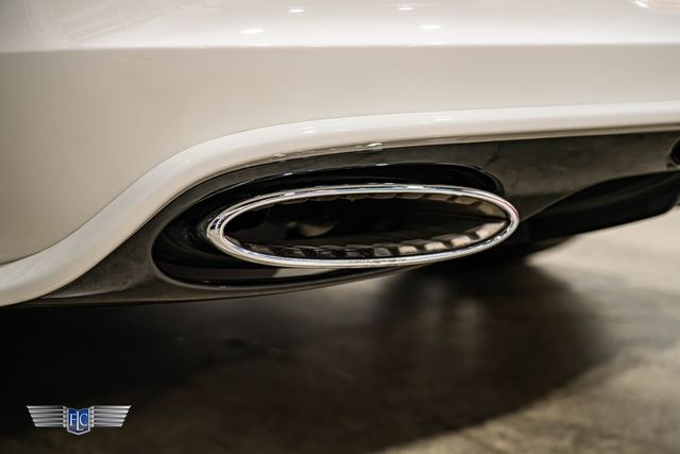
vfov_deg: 27.5
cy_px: 227
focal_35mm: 49
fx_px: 926
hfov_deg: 40.3
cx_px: 340
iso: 1000
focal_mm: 49
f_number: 4
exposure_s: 1/60
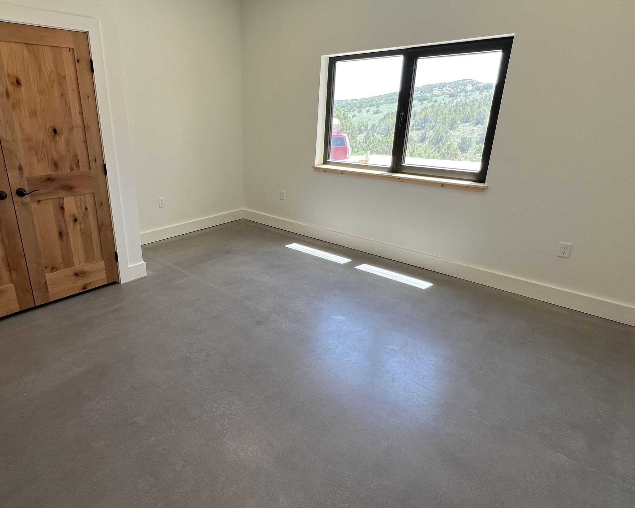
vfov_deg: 70.8
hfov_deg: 82.2
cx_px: 252
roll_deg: -0.2
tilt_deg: -18.6
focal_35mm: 19
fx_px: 357
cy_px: 241
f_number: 1.8
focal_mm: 1.57
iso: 40
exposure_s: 1/120
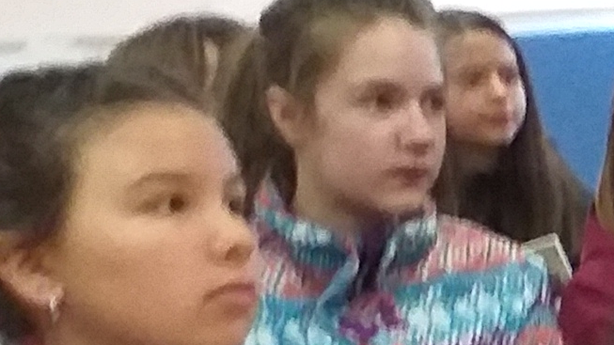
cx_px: 1932
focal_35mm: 179
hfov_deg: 9.2
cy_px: 505
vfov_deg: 6.7
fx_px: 2914
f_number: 1.9
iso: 200
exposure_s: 1/33
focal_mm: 3.6
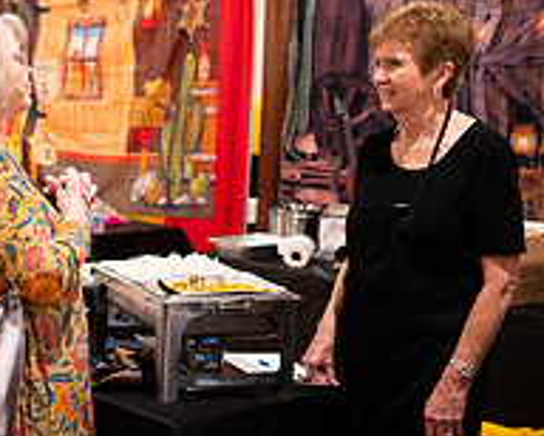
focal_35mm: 68
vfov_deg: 22.5
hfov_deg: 26.0
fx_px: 1096
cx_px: -34
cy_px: 228
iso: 1250
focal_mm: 24
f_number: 1.8
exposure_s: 1/200
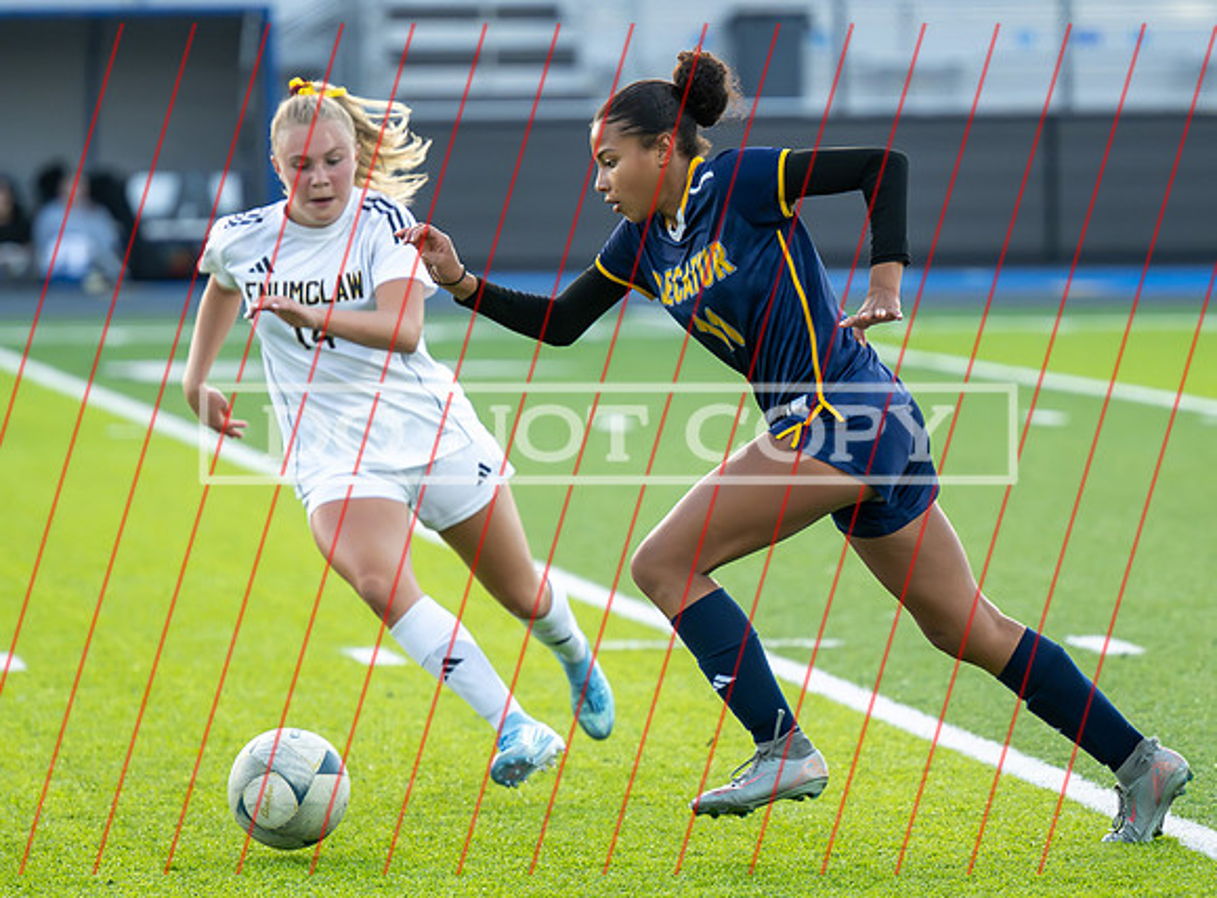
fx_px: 9918
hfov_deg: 7.0
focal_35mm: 284
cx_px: 726
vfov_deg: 5.2
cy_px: 474
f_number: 4
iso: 5000
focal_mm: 200
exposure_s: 1/1600
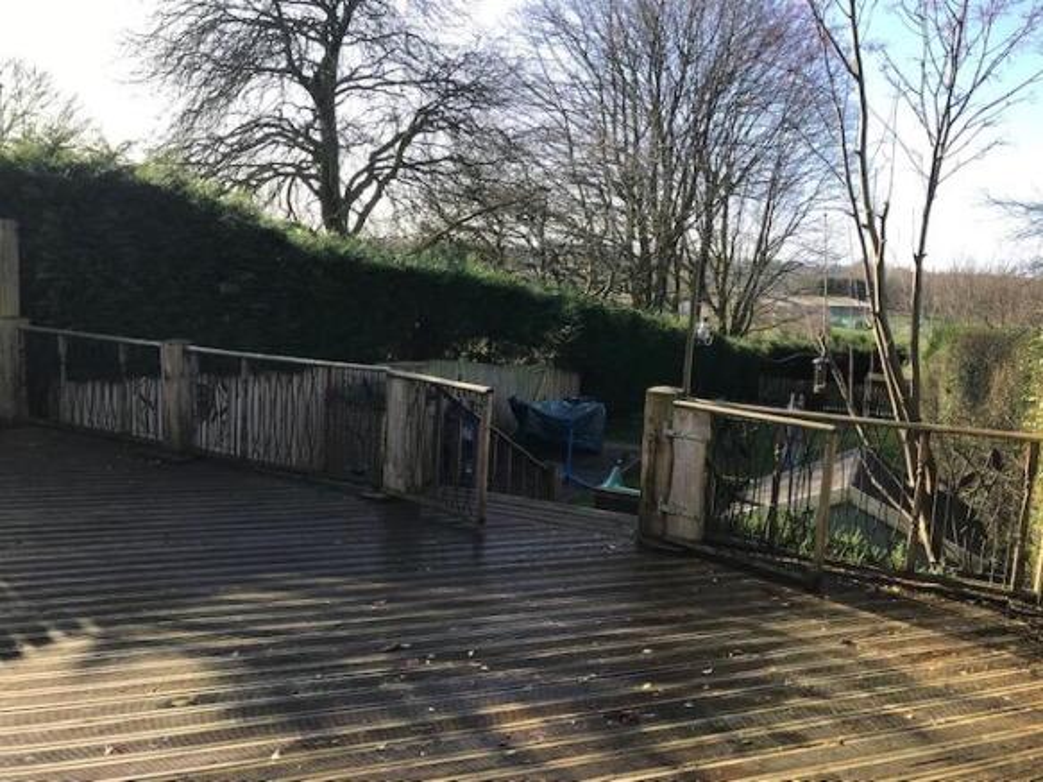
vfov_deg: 49.7
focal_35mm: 28
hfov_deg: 63.5
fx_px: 843
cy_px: 391
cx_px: 522
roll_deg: -2.4
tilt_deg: -8.9
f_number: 1.8
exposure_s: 1/598
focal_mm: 3.99
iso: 20
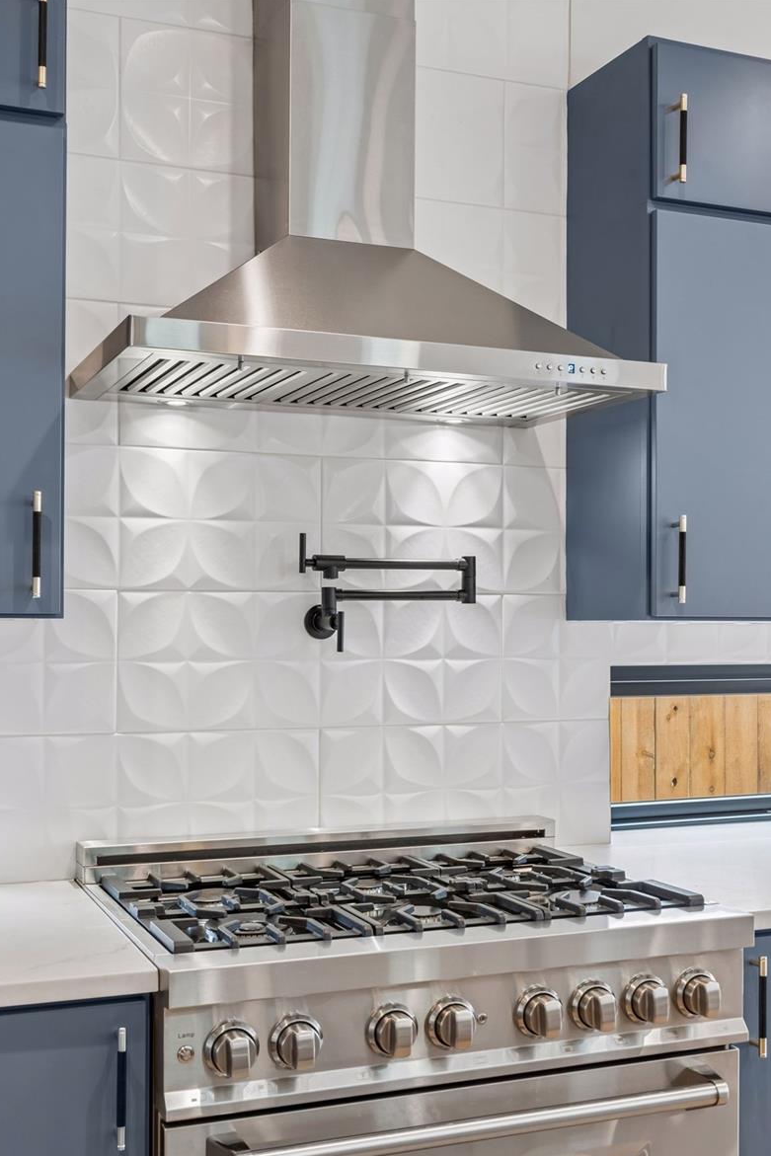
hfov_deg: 31.9
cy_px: 587
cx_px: 386
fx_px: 1349
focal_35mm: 42
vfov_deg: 46.4
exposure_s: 1/13
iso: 400
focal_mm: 41
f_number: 9
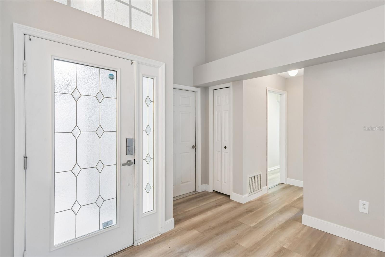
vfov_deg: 64.5
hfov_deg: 86.9
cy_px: 128
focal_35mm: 19
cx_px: 192
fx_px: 203
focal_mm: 19
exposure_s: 1/13
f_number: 8
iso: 400
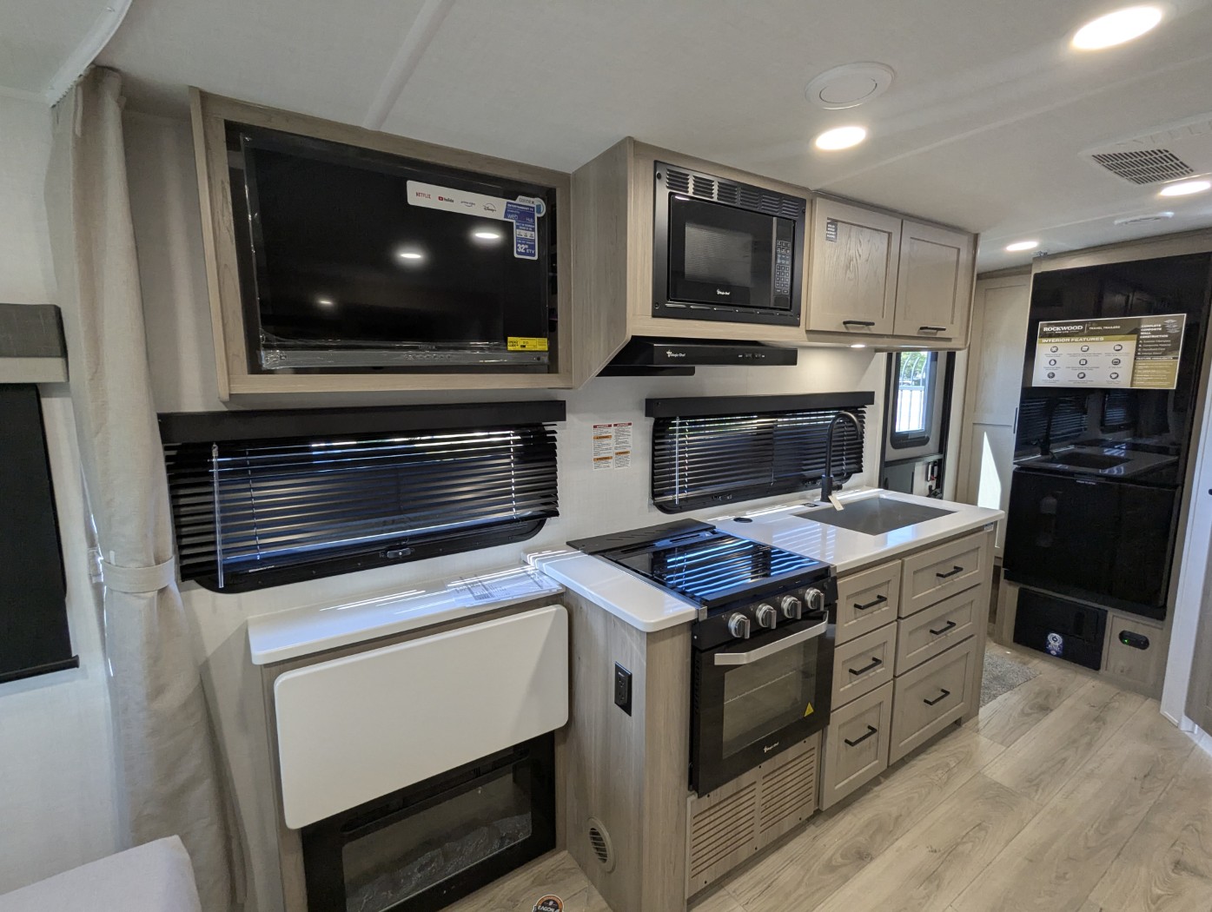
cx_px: 606
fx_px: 561
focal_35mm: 16
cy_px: 456
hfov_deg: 94.4
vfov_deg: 78.2
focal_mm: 2.35
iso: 182
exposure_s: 1/60
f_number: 2.2
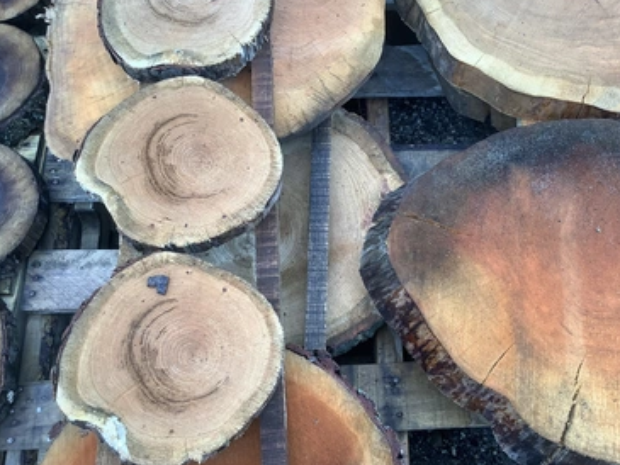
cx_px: 331
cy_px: 219
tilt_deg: -69.2
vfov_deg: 41.8
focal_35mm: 34
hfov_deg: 53.9
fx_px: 609
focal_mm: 3.3
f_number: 2.4
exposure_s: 1/120
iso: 50
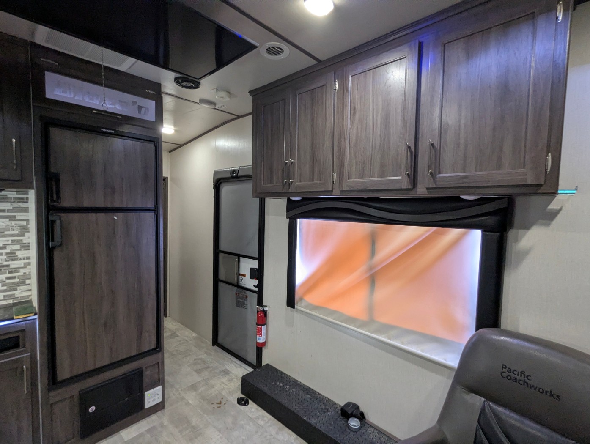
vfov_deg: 78.2
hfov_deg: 94.4
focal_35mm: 16
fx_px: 273
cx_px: 295
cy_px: 222
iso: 291
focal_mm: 2.35
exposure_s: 1/41
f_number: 2.2
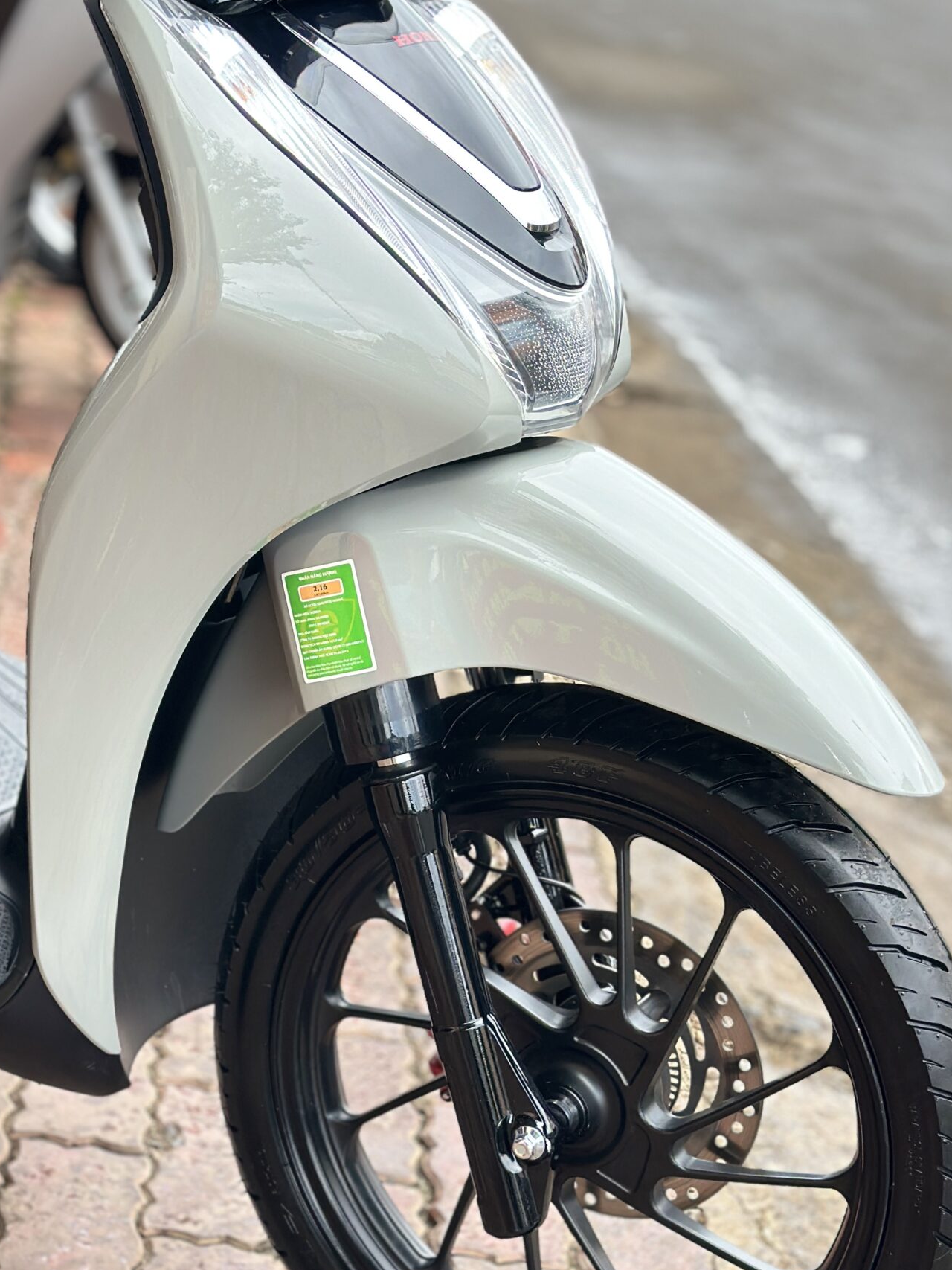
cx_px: 434
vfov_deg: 27.0
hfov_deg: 20.4
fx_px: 2640
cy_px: 595
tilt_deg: -16.9
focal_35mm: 72
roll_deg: -7.7
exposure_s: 1/791
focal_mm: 6.86
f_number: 1.78
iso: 80
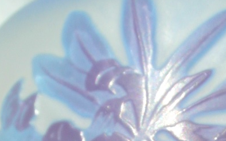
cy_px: 285
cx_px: 182
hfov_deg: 12.2
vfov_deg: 7.4
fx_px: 1053
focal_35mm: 171
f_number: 6
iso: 80
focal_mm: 8.7
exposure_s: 1/350
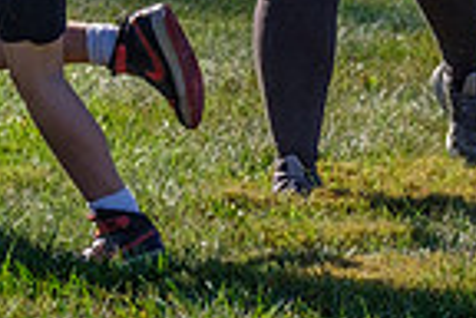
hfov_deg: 3.1
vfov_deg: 2.1
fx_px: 8700
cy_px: -283
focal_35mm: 658
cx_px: 153
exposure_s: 1/2500
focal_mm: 80.4
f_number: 2.8
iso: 200
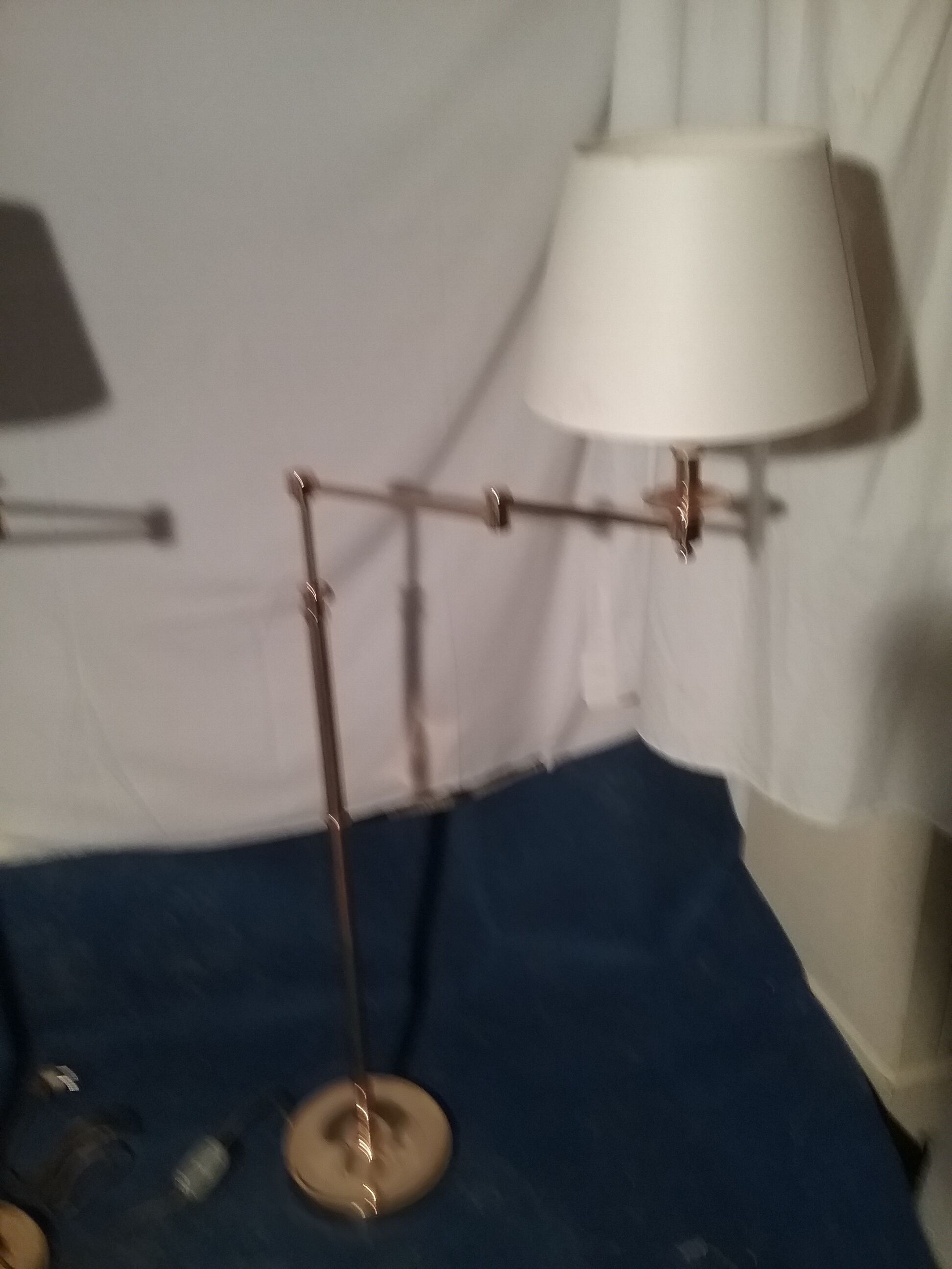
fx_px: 1137
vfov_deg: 58.4
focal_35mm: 31
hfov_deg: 45.4
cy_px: 634
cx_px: 476
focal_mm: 3.3
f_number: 2.2
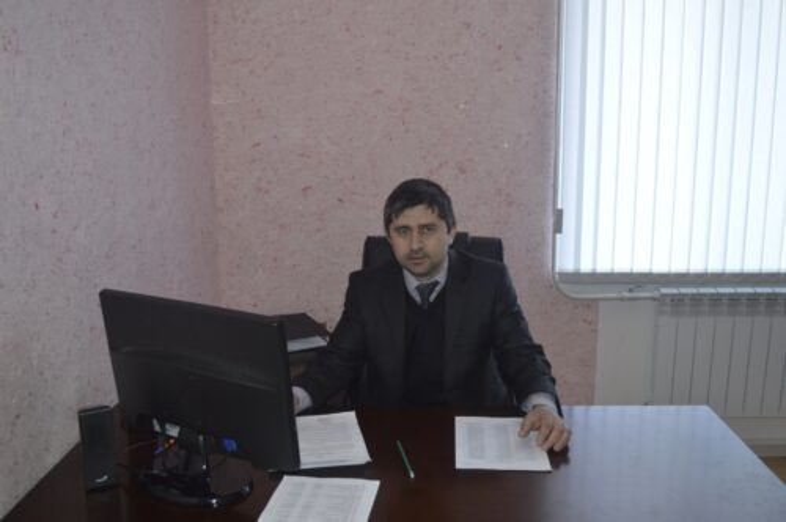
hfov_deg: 53.2
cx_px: 393
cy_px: 261
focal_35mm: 36
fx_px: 785
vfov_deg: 36.8
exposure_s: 1/60
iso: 640
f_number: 4
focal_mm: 24
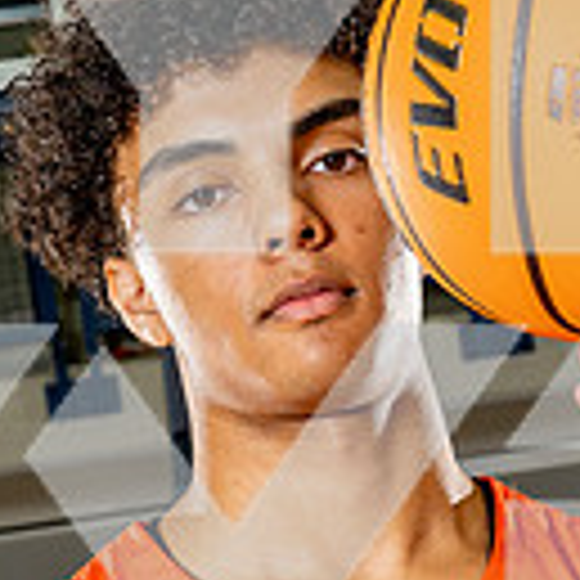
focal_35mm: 134
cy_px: 564
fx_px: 2540
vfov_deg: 12.9
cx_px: 418
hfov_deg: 13.0
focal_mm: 35
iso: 640
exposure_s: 1/250
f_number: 7.1
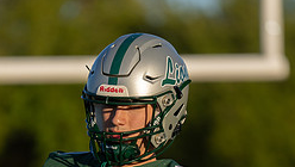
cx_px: 106
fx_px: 4533
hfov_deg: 3.7
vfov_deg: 2.1
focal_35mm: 579
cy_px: 237
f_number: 2.8
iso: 100
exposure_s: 1/2000
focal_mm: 200
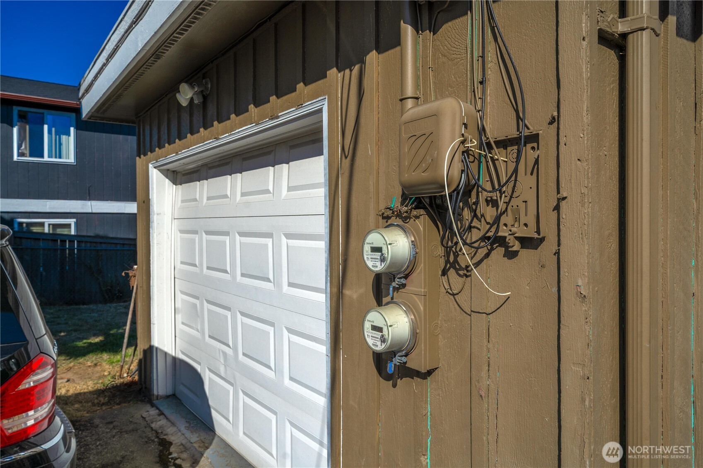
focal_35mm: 24
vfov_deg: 53.1
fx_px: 469
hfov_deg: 73.7
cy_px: 234
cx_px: 352
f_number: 8
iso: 100
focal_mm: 24
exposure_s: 1/800
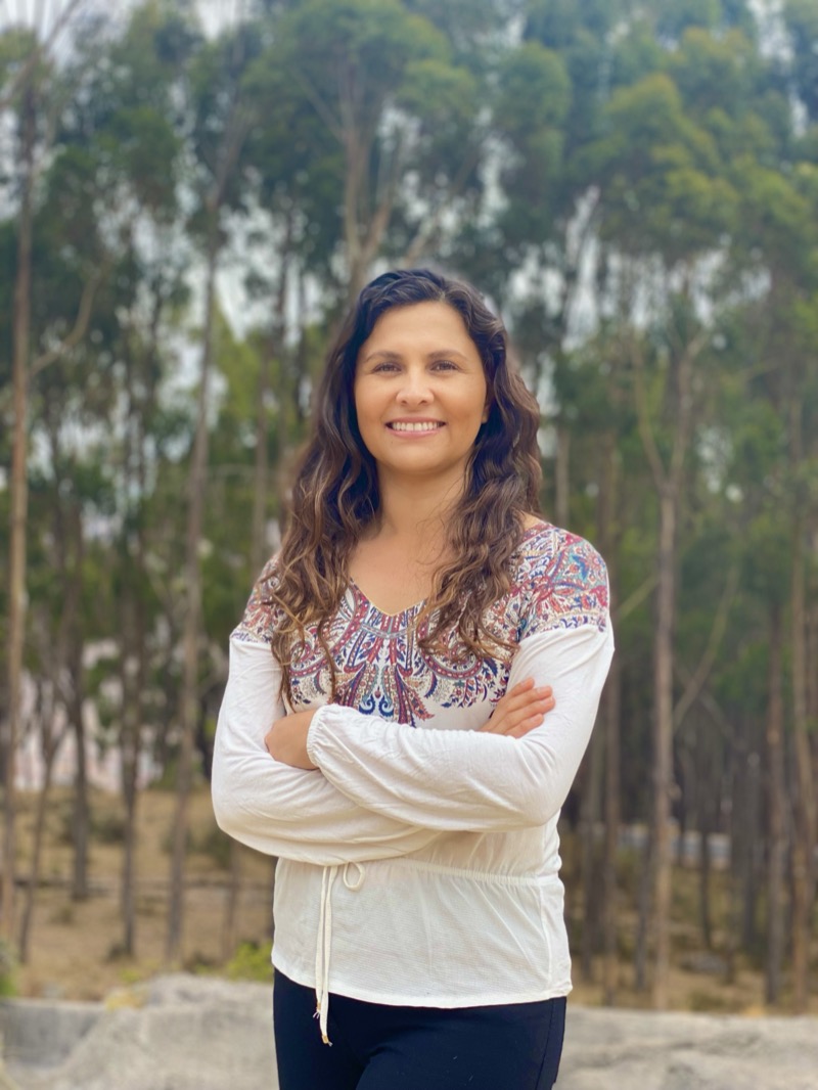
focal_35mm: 52
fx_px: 1638
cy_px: 545
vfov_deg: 36.8
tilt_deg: +1.4
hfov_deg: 28.0
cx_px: 409
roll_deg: -0.1
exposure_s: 1/466
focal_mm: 6
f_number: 2
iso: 20
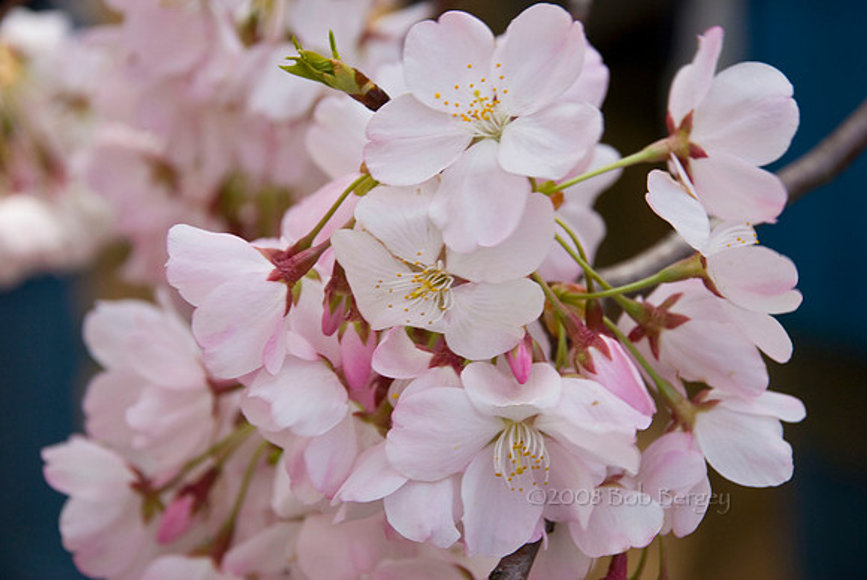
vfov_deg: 9.7
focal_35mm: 142
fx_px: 3435
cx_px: 434
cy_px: 290
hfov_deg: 14.4
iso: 100
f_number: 8
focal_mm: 95
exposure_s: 1/80
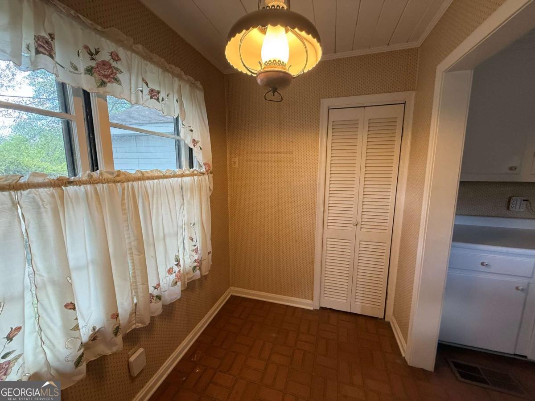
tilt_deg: -8.5
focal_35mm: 14
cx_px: 268
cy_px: 200
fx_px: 216
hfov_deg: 102.1
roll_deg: +0.6
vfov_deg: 85.7
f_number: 2.2
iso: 250
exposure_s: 1/120
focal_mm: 2.22
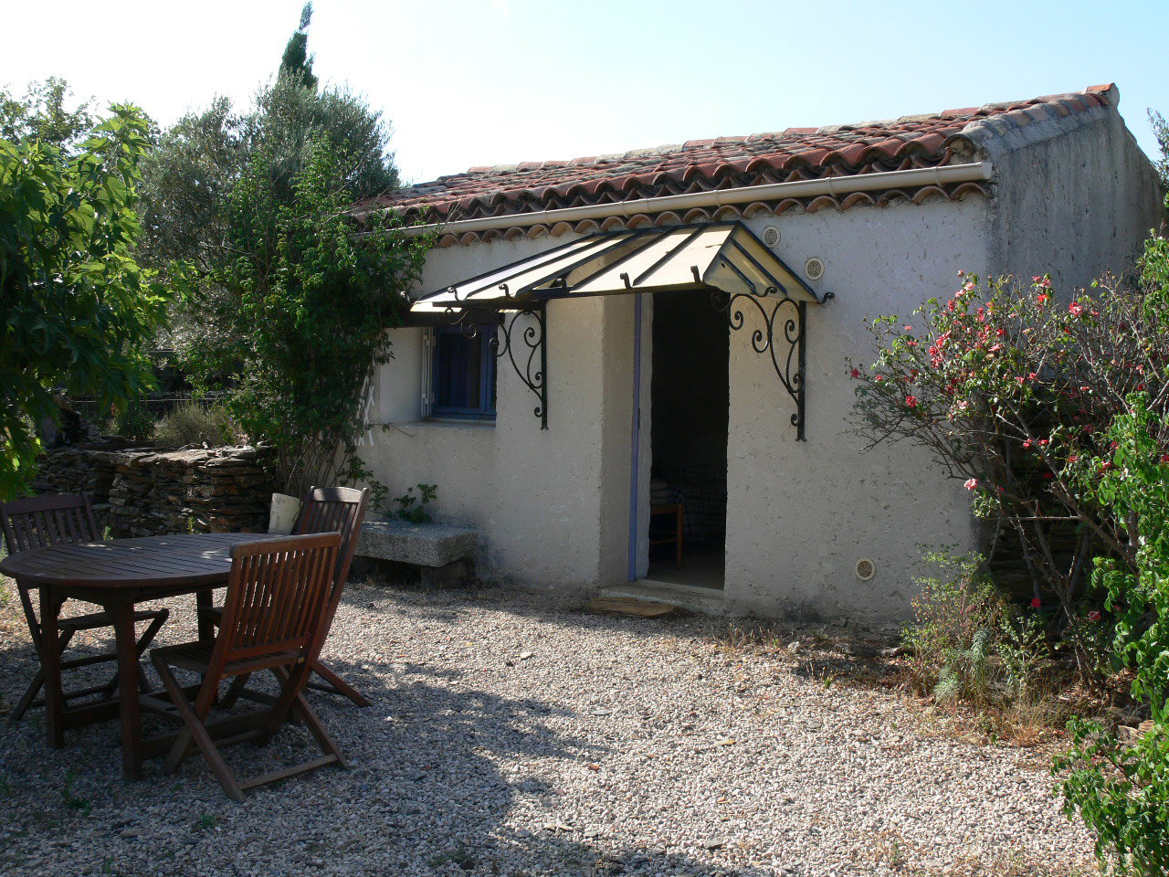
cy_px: 438
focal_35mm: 35
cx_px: 584
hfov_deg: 52.6
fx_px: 1182
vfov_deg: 40.7
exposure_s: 1/200
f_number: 5.6
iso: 80
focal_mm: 7.4
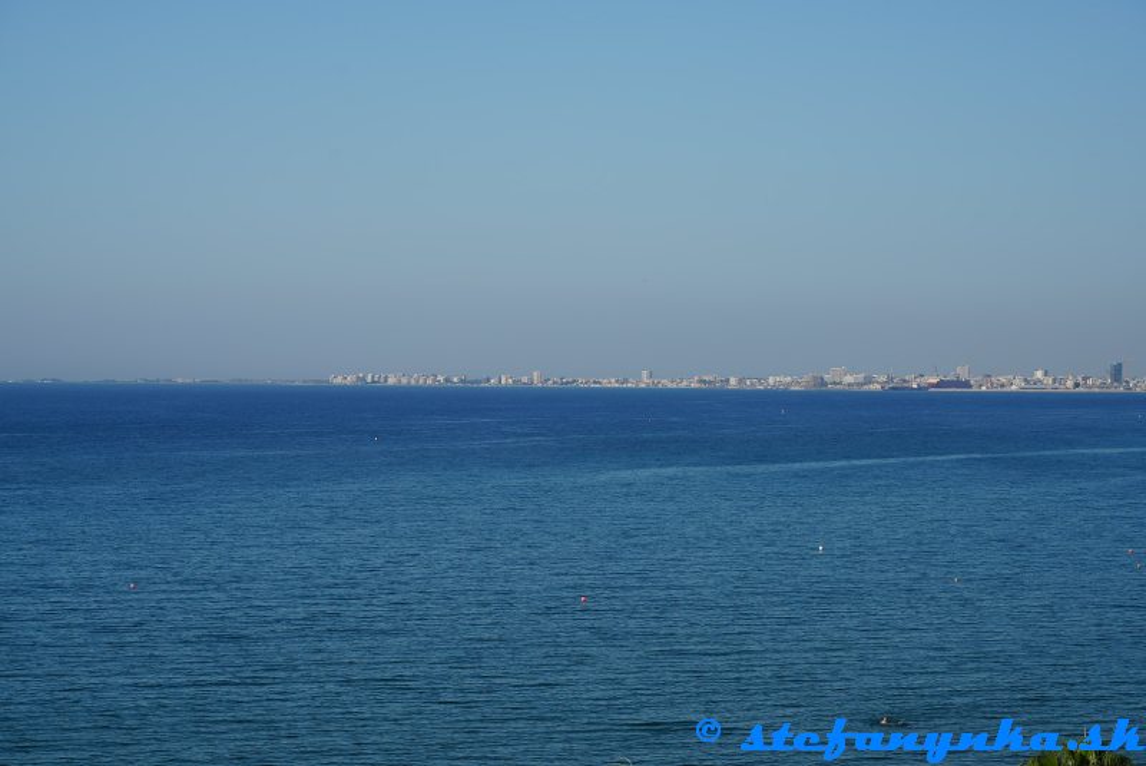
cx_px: 573
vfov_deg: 13.1
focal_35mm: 105
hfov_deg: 19.4
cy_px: 383
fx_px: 3345
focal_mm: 105
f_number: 9
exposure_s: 1/160
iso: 100
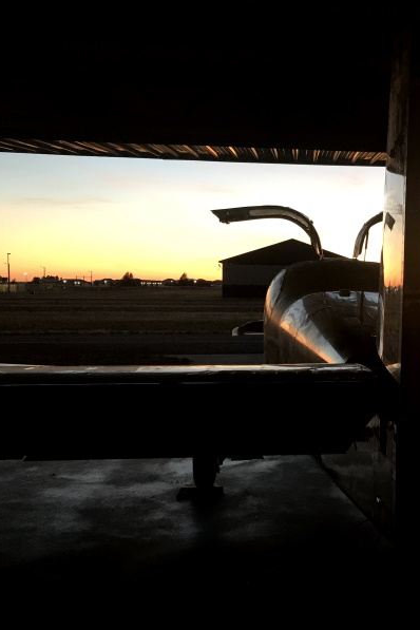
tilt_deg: -1.8
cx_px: 399
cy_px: 316
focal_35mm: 39
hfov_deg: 32.1
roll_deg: -1.1
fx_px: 682
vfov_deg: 49.6
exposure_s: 1/15
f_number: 1.8
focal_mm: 3.99
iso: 50
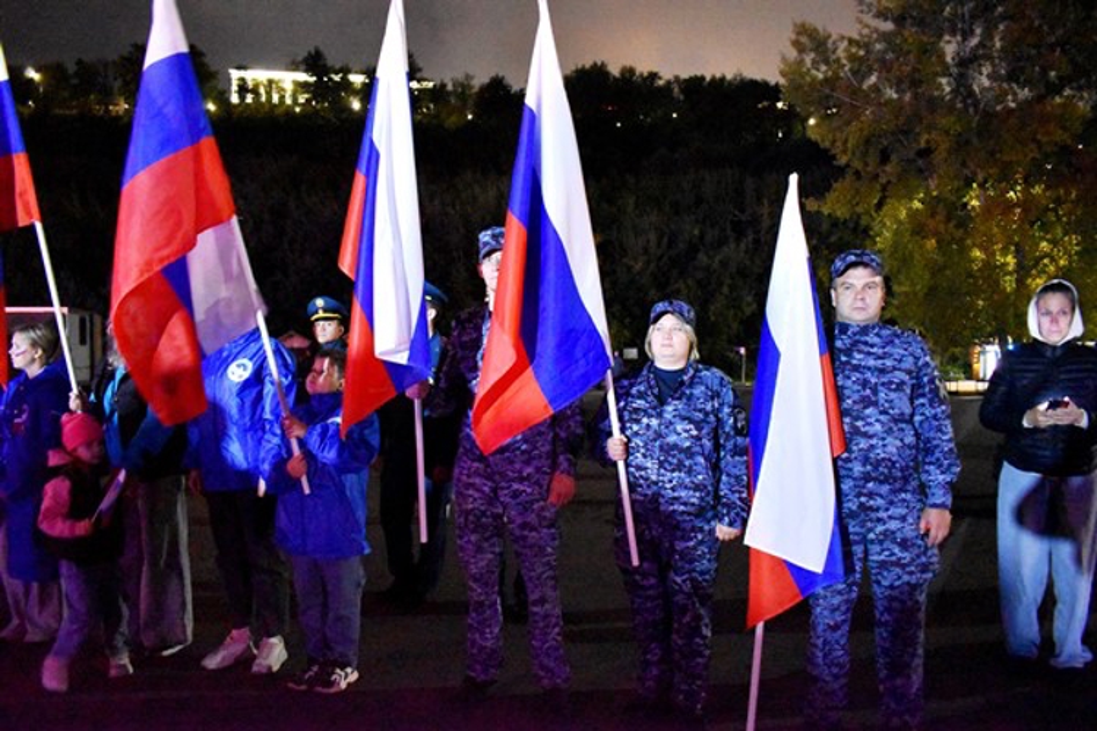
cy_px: 366
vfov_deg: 47.9
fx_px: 823
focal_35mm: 27
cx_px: 548
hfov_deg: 67.4
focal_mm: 18
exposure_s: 1/30
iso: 12800
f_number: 3.5
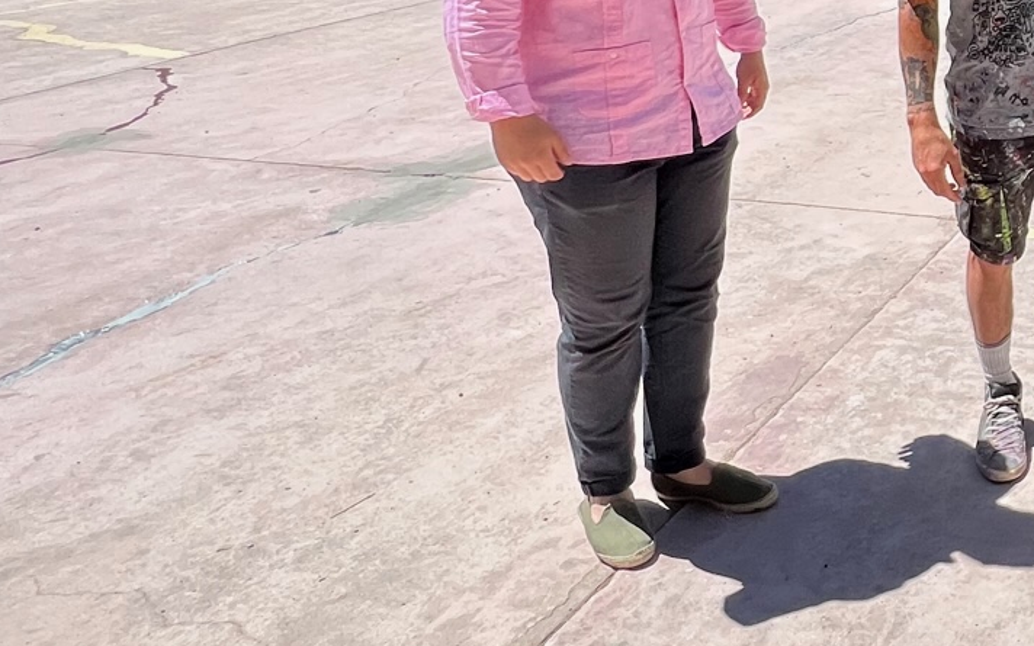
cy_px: -3
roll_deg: +0.4
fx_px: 1099
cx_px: 1218
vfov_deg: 30.4
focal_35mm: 39
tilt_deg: -11.3
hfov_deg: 38.4
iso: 32
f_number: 1.8
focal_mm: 1.57
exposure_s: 1/1815
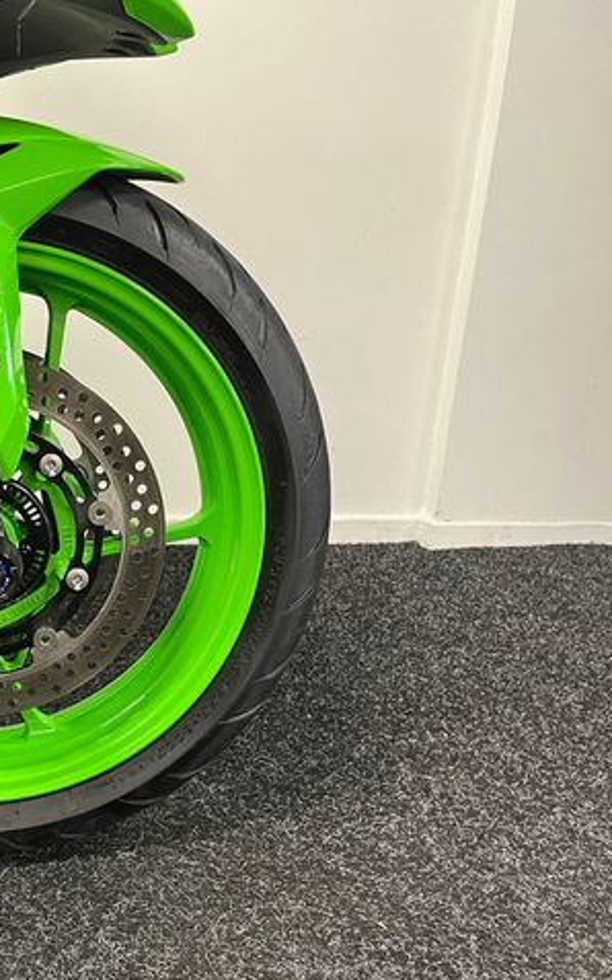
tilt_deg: -17.9
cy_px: 491
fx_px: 988
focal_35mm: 37
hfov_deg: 31.9
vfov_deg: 52.8
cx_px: 8
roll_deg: -1.4
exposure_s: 1/50
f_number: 1.6
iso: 250
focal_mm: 5.1
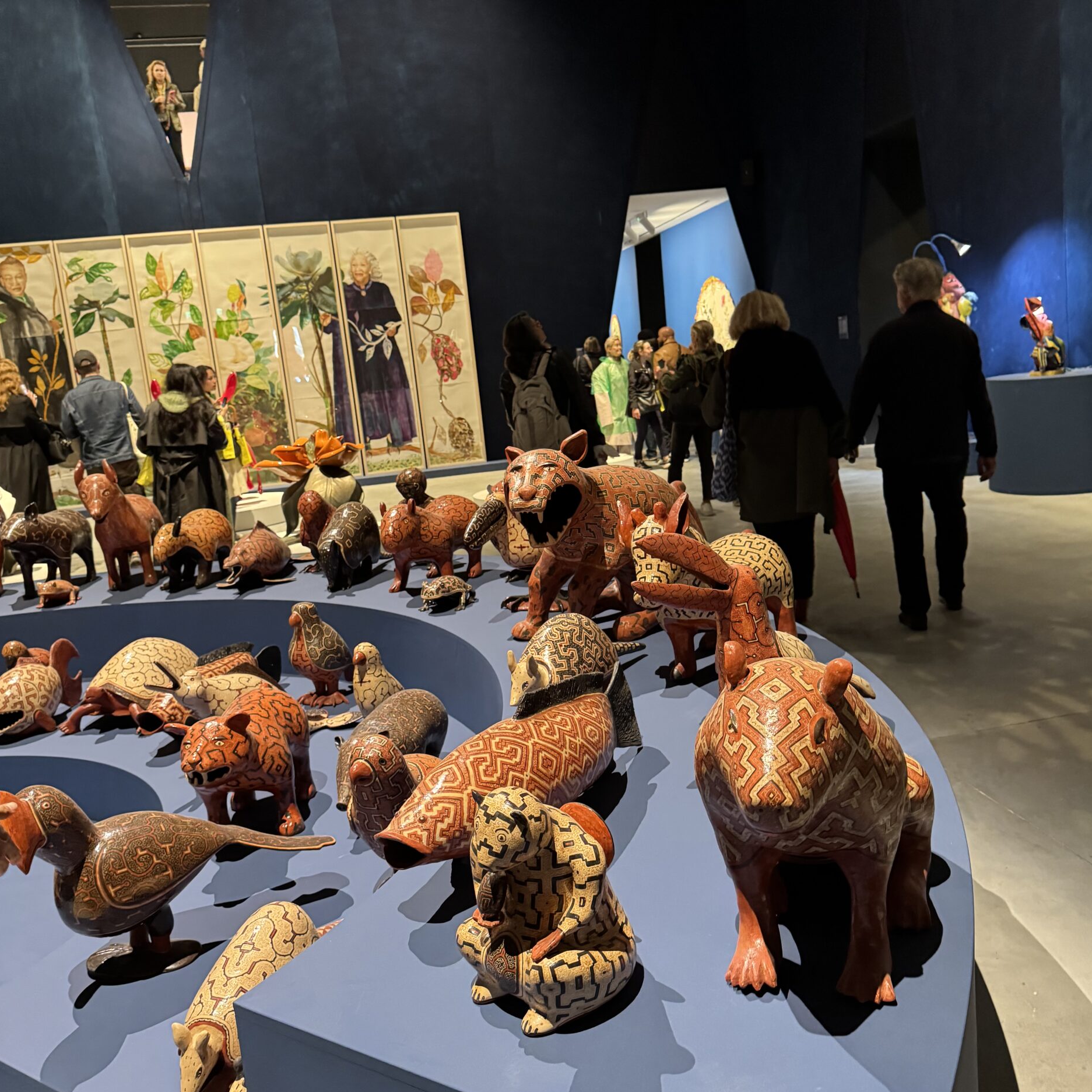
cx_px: 556
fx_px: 1035
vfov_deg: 55.6
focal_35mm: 29
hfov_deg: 55.6
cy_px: 532
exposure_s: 1/60
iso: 800
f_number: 1.78
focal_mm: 6.76
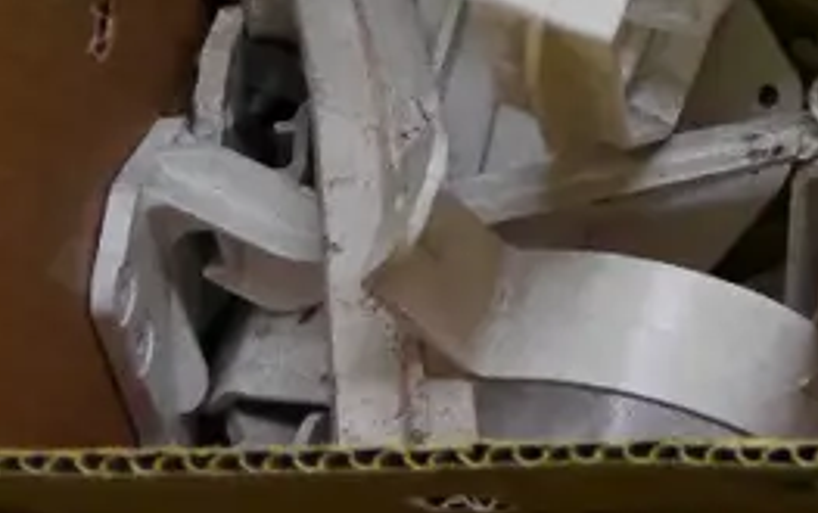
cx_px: 1059
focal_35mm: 132
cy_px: -948
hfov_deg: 15.1
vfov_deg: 8.5
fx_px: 2946
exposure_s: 1/30
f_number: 4
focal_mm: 16
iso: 3200
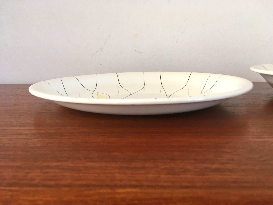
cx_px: 136
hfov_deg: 61.7
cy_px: 102
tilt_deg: -13.0
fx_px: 229
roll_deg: +1.5
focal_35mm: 29
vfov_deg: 48.2
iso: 32
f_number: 2.2
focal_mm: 4.15
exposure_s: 1/30
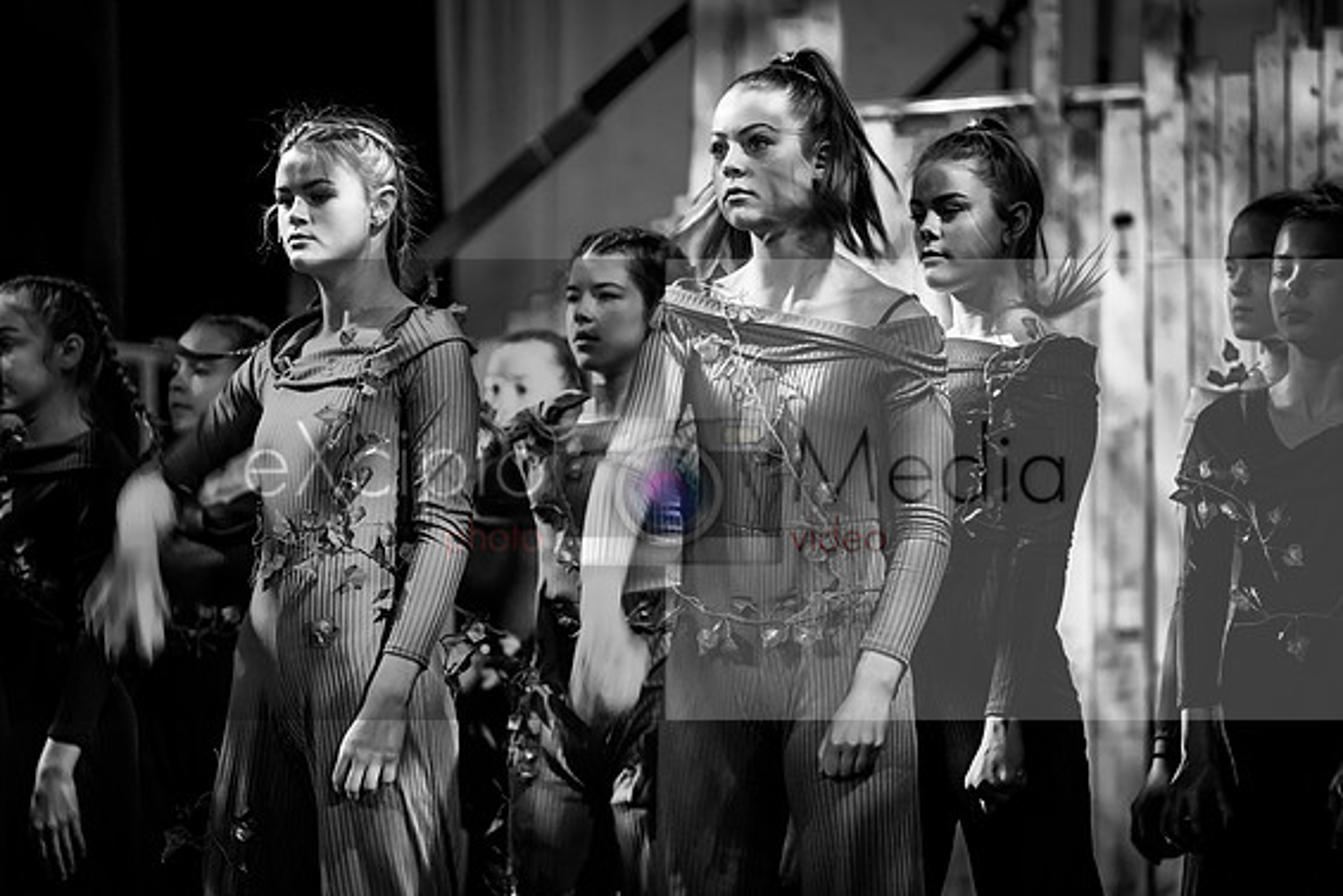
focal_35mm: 162
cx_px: 714
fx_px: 6045
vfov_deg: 8.5
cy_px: 483
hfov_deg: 12.7
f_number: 2.8
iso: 1600
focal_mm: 148
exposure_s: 1/80
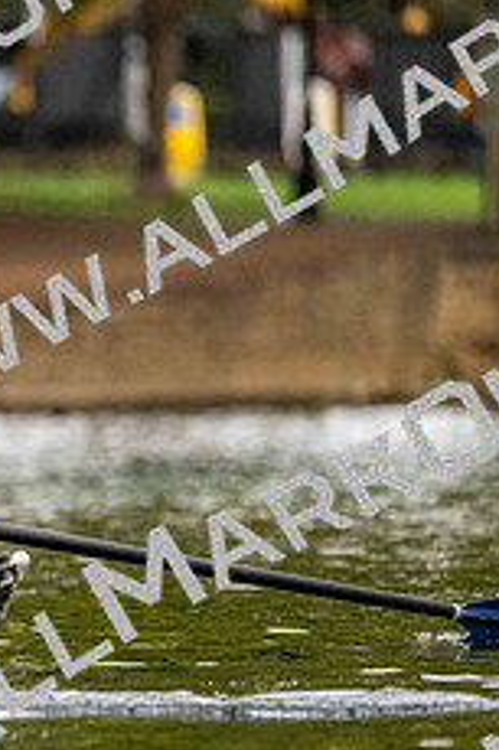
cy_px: 501
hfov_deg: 1.4
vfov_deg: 2.0
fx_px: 21030
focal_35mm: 1010
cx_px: -404
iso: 2800
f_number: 4.5
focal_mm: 400
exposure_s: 1/2500
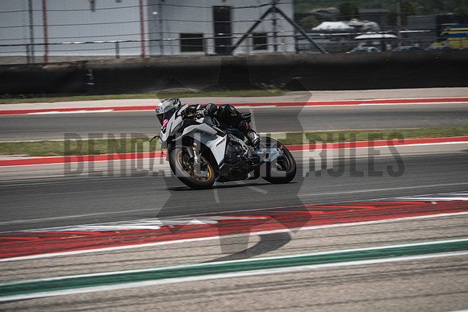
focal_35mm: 300
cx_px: 234
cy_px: 156
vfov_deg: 4.6
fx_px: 3901
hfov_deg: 6.9
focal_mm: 200
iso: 160
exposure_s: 1/400
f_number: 8
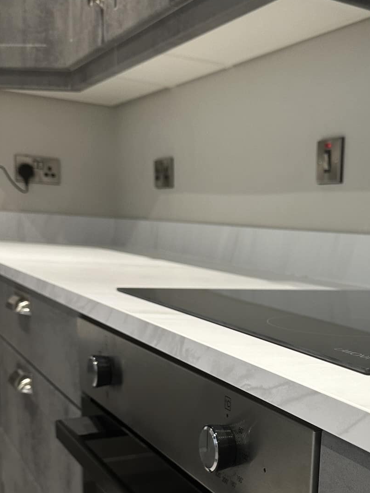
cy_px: 363
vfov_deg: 40.2
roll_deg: -2.4
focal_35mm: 46
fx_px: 656
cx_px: 353
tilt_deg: -12.1
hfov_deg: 29.8
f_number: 1.78
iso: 200
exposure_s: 1/50
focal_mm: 6.86
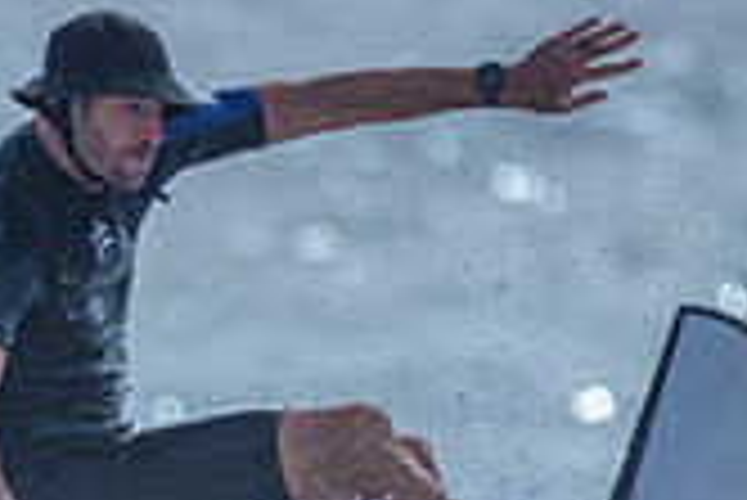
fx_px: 79602
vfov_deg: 0.4
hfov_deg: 0.5
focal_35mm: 3833
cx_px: -375
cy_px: 861
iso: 220
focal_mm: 800
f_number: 6.3
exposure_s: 1/2000
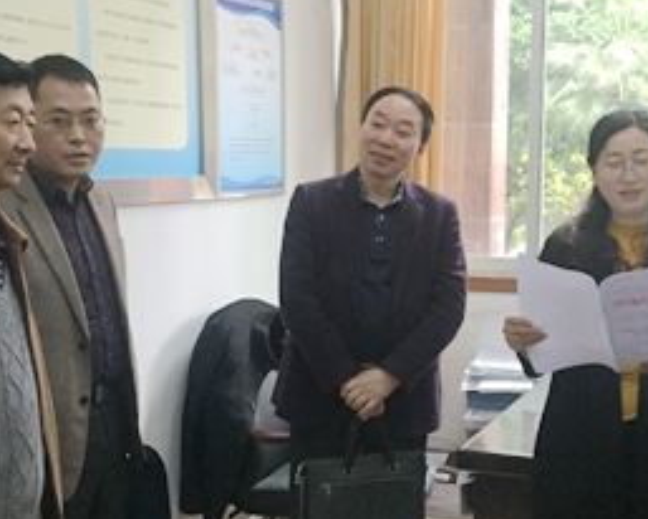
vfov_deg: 27.6
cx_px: 376
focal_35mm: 55
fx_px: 1056
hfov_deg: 34.1
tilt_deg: -8.8
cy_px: 321
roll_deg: -0.8
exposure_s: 1/33
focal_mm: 4.15
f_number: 2.2
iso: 200
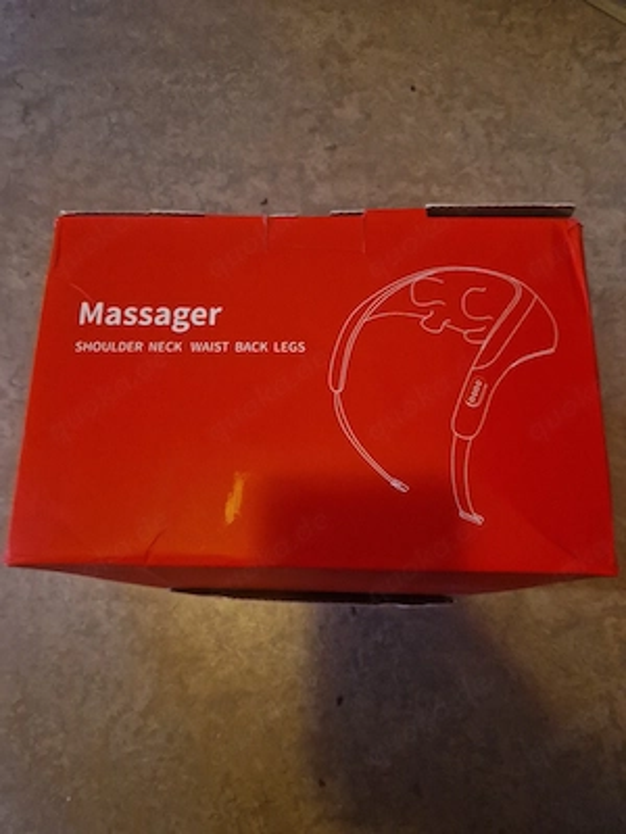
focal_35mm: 23
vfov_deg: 73.9
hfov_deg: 58.9
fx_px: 555
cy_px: 417
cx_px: 313
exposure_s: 1/25
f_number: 1.8
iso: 640
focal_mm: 5.4
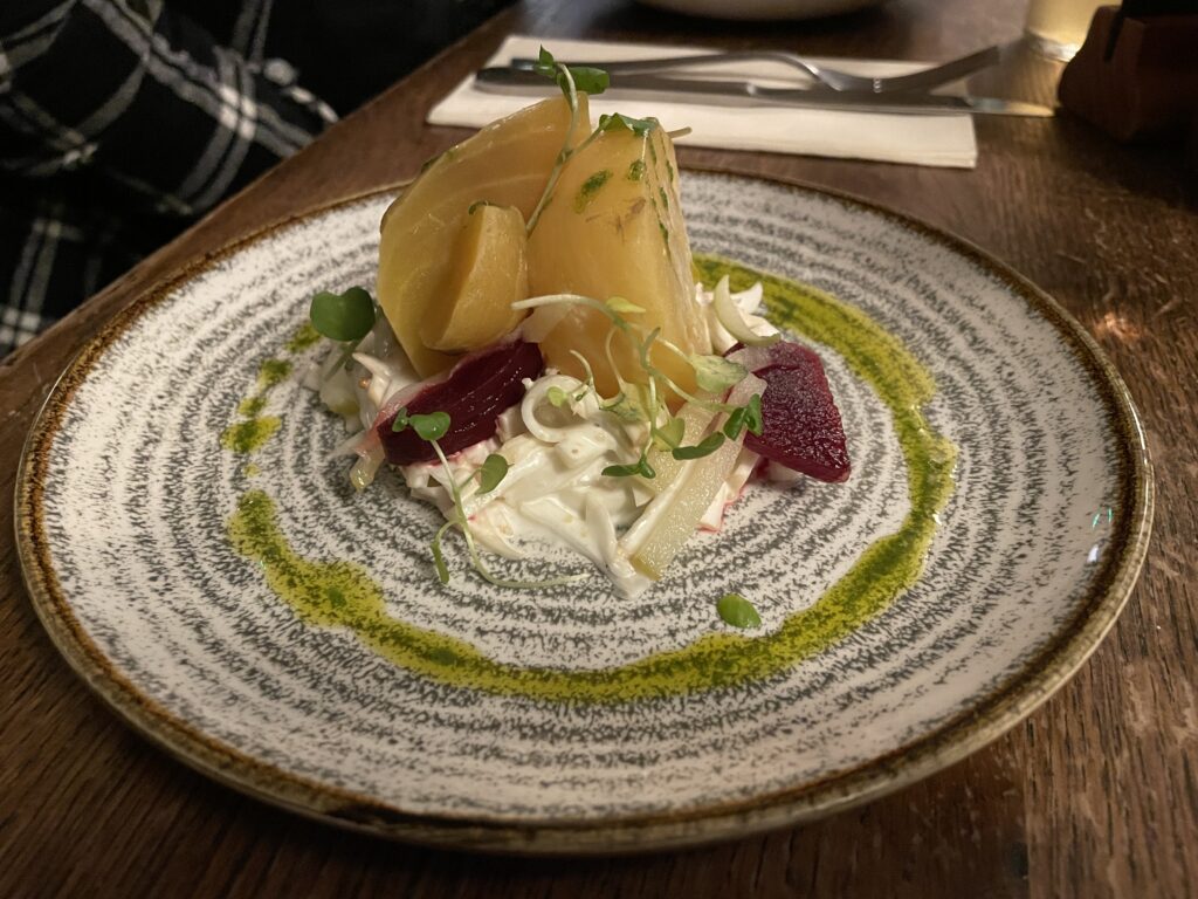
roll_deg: +0.4
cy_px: 450
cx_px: 599
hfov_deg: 67.3
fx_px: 900
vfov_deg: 53.1
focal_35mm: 26
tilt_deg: -38.4
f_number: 1.6
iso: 640
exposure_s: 1/25
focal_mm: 4.2
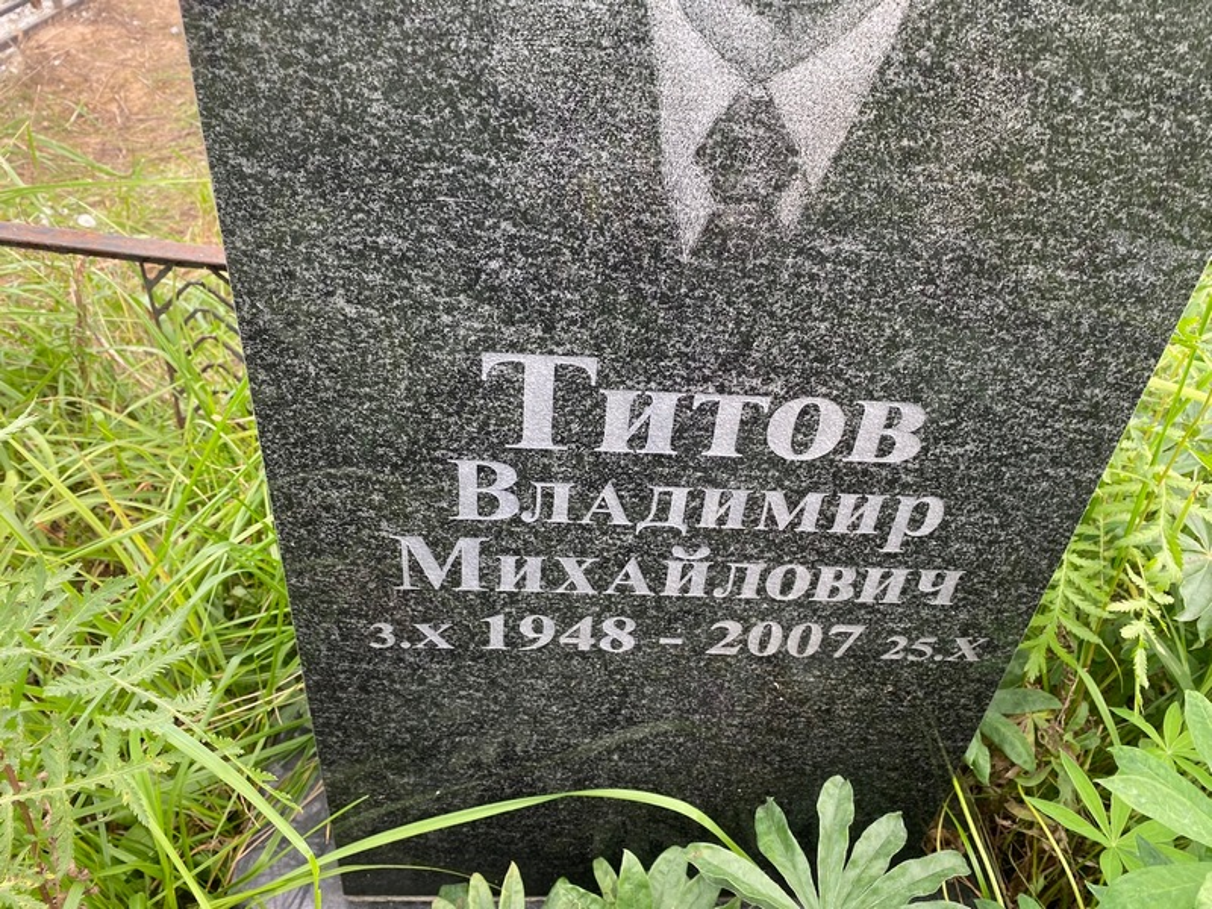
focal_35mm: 26
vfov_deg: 53.1
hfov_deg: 67.3
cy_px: 454
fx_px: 910
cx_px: 606
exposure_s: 1/127
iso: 32
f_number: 1.8
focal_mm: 4.25
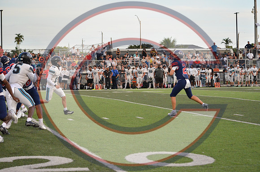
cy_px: 86
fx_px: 735
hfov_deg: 20.1
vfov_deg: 13.4
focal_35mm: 102
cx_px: 130
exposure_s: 1/500
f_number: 4.5
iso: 1600
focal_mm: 68
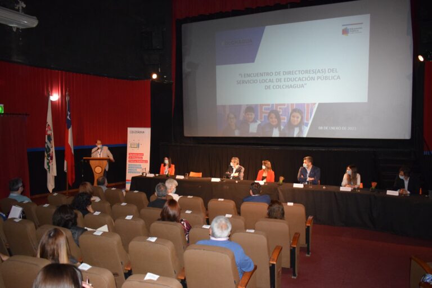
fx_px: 360
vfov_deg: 43.6
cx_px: 216
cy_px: 144
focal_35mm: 30
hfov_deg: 61.9
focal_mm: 20
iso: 2500
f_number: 3.5
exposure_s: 1/60
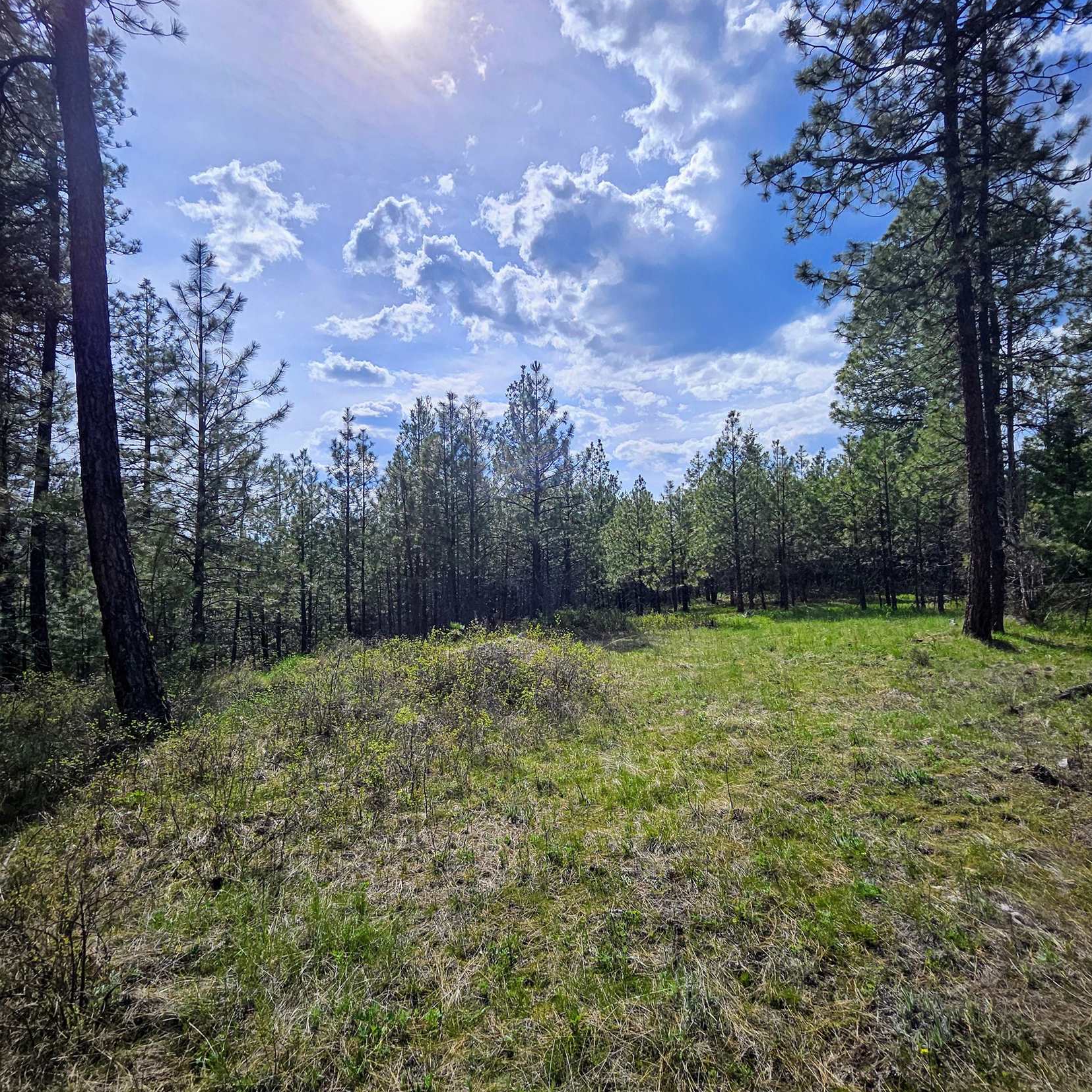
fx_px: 571
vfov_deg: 87.4
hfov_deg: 87.4
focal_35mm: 16
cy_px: 555
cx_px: 569
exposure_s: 1/2534
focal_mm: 1.74
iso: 32
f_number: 2.2
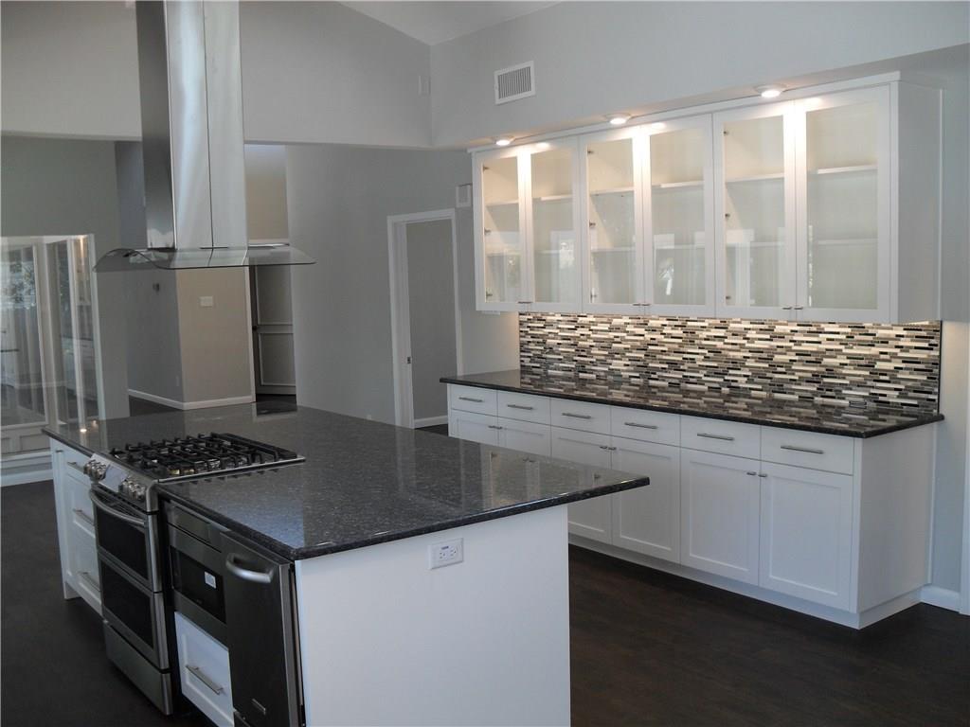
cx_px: 485
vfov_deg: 40.7
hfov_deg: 52.6
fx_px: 981
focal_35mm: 35
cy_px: 364
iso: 100
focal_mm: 6.2
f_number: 2.8
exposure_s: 1/45
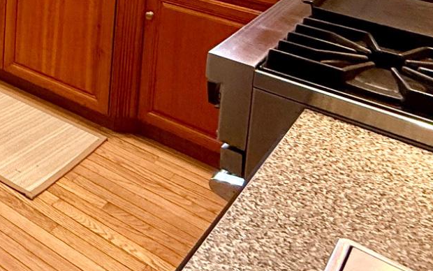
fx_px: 578
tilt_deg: -5.9
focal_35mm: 49
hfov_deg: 32.2
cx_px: -115
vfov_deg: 22.1
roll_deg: -1.6
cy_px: -130
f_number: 2.2
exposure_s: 1/120
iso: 160
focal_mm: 2.22
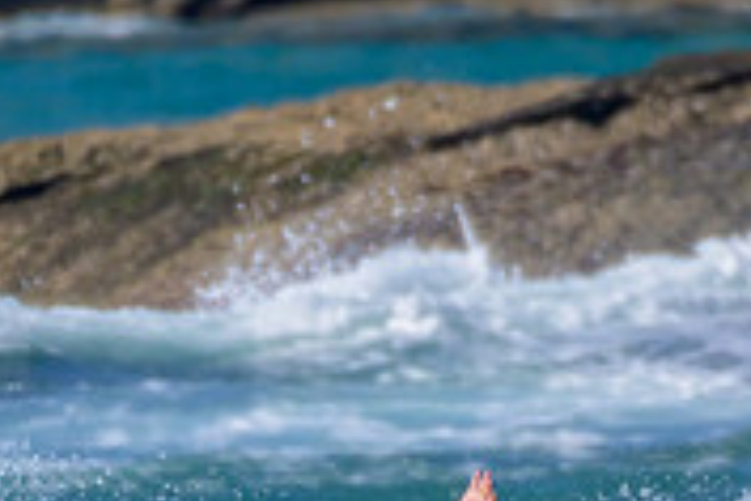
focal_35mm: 3116
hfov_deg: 0.7
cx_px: 446
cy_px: 652
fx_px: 64998
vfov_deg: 0.4
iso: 900
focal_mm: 950
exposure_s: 1/2000
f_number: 11
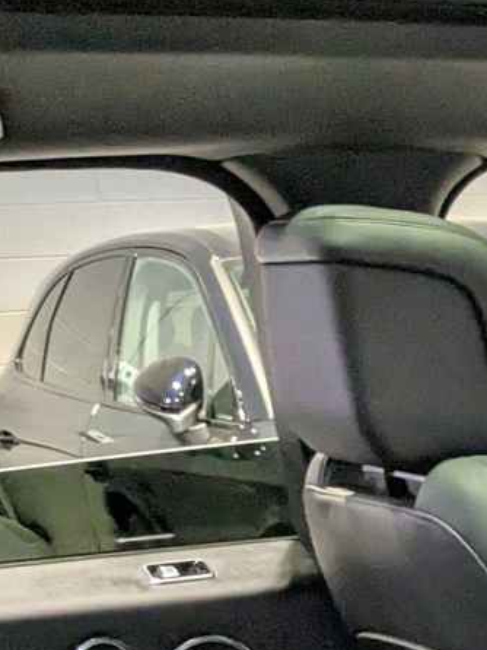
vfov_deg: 19.0
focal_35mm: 97
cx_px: 1024
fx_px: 1819
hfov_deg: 12.9
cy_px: 799
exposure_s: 1/60
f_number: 1.73
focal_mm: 4.38
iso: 583
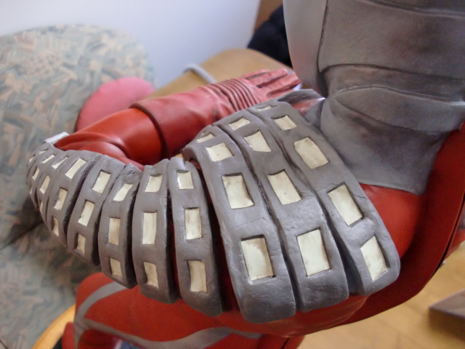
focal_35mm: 36
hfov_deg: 51.4
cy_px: 174
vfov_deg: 39.7
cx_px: 232
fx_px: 484
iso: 500
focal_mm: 6.3
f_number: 2.8
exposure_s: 1/60
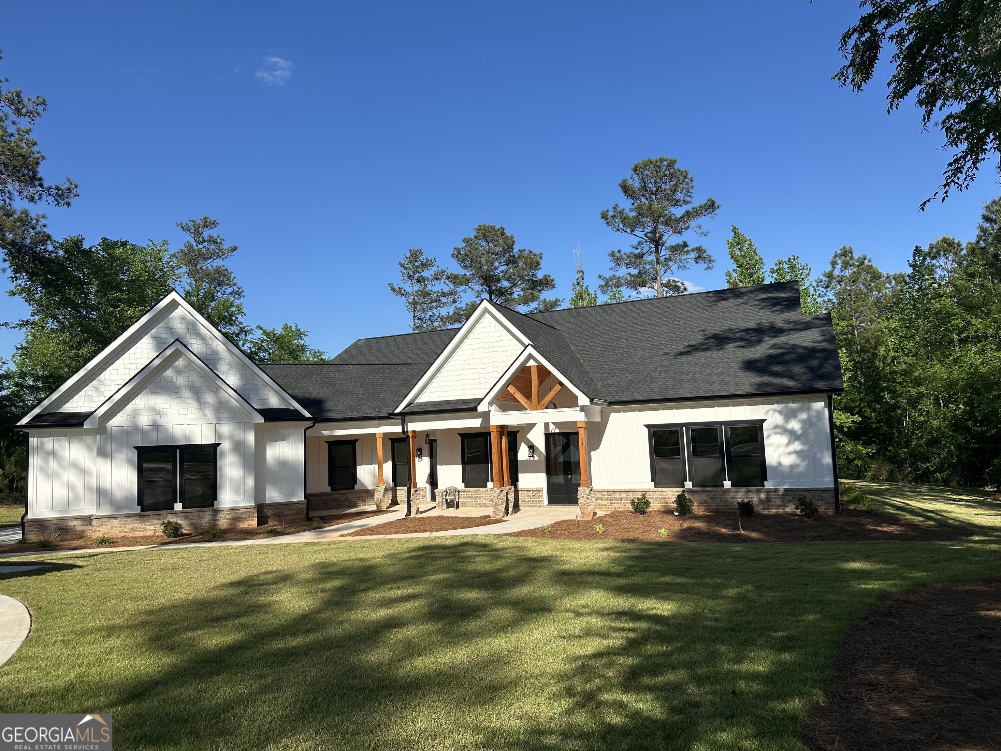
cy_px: 376
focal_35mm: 24
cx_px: 500
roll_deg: +2.8
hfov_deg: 71.6
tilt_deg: +6.9
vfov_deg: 56.8
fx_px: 694
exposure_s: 1/4762
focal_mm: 6.86
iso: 80
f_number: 1.78
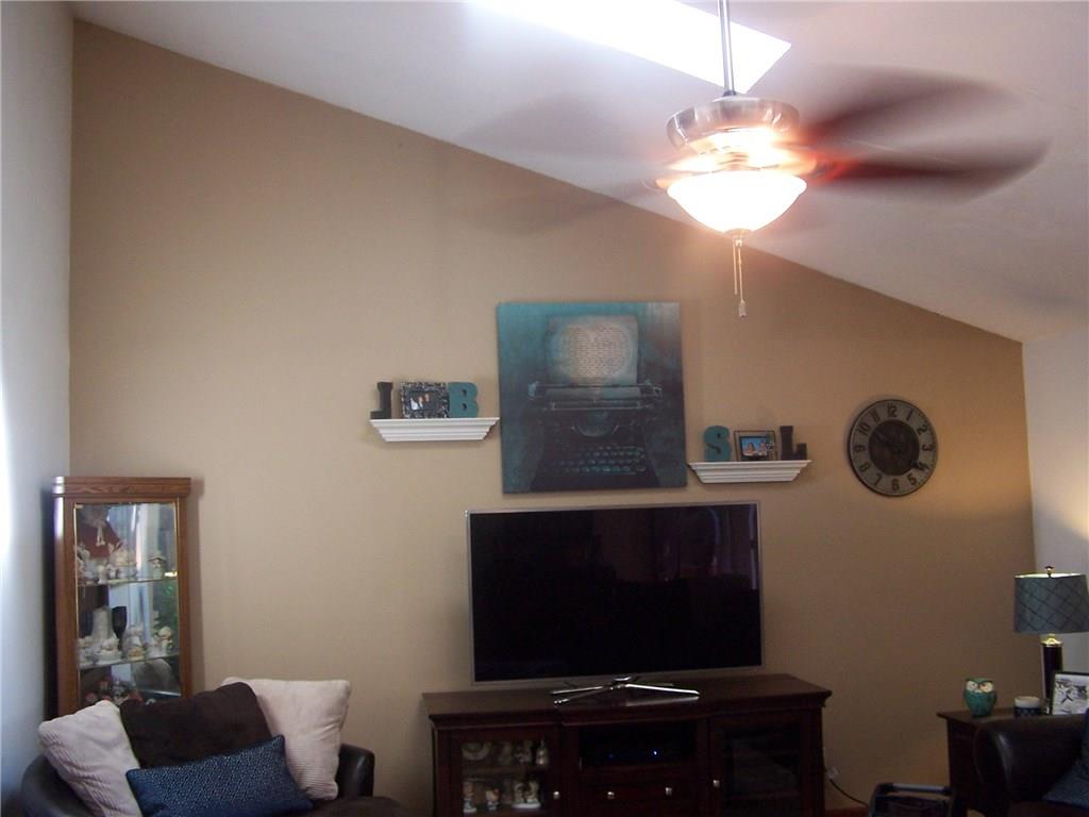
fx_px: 1195
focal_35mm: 38
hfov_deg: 49.0
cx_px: 544
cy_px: 408
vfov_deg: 37.7
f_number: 2.8
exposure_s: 1/20
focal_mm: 6.3
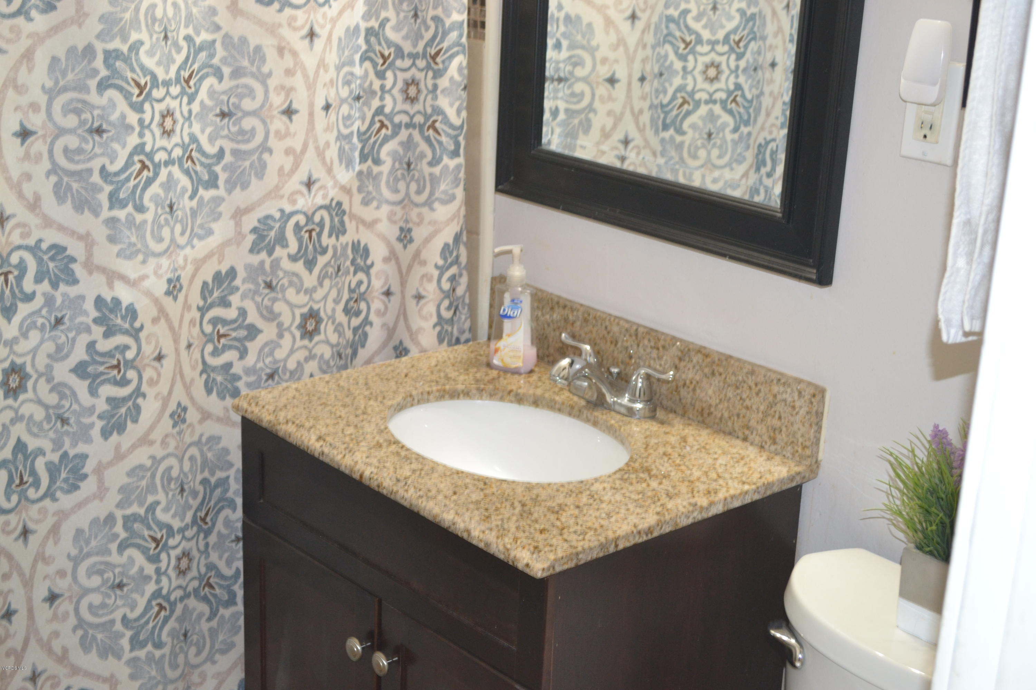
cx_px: 518
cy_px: 345
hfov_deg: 38.9
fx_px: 1468
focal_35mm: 51
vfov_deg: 26.5
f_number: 5
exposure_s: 1/13
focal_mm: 34
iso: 800
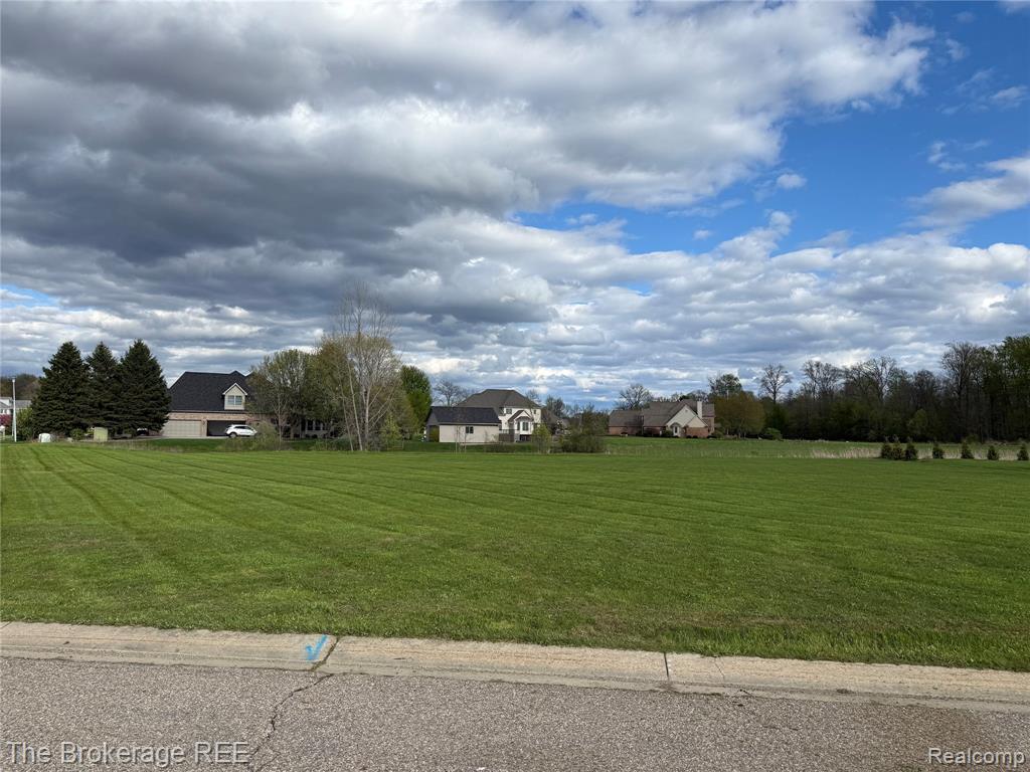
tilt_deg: +3.5
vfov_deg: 56.8
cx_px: 515
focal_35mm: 24
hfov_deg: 71.6
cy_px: 386
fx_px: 714
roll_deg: -1.0
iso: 80
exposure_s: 1/4975
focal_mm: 6.76
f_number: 1.78
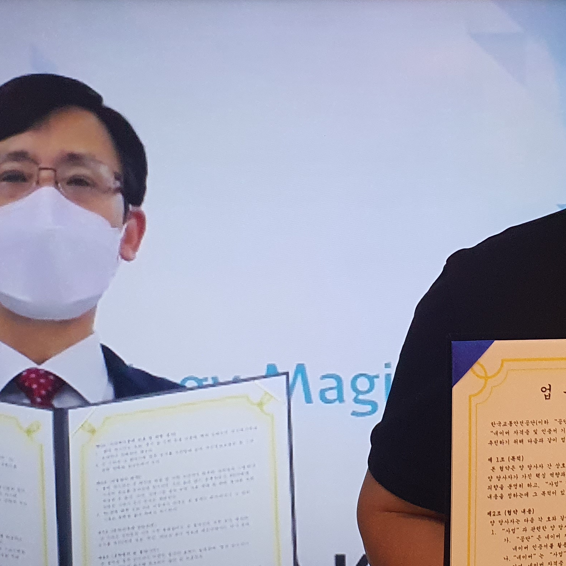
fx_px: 1091
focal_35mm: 59
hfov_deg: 28.7
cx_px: 413
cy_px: 286
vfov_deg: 29.1
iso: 200
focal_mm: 4.3
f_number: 2.4
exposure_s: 1/120
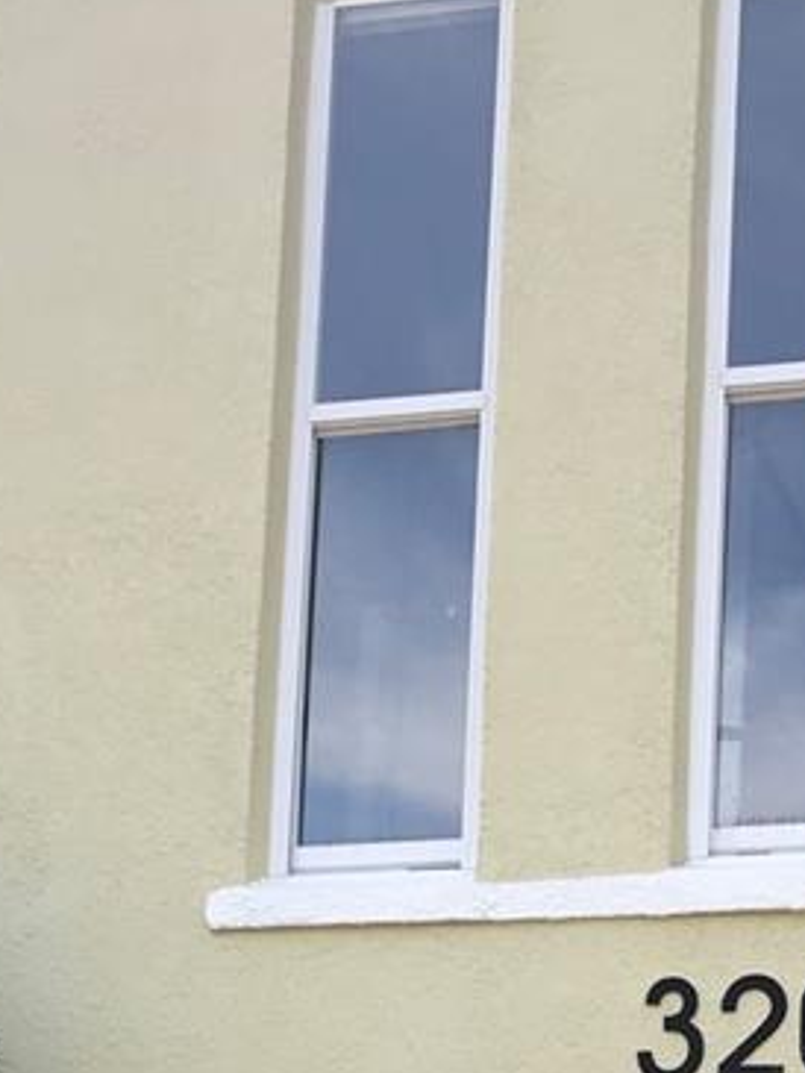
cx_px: 761
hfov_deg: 15.8
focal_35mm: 92
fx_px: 2851
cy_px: 1446
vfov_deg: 19.4
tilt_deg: +7.3
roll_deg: -2.7
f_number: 1.8
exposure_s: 1/360
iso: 20
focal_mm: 3.99
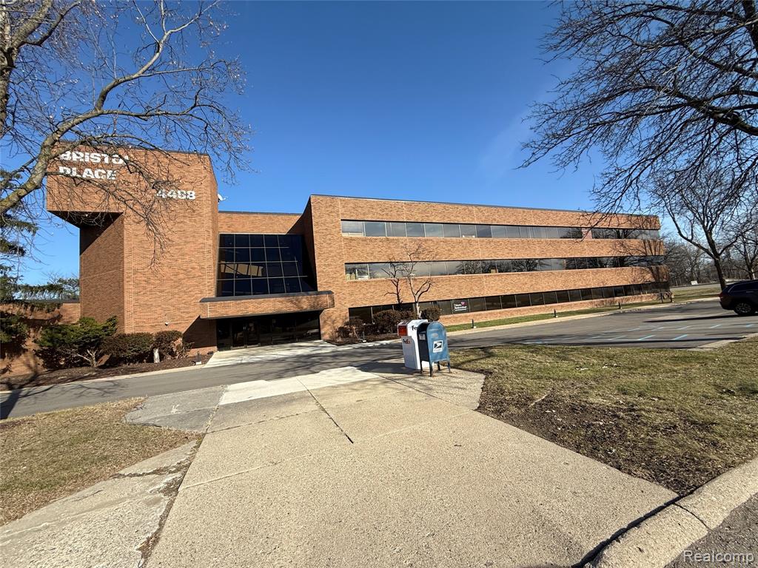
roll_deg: +5.4
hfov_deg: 102.1
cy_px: 284
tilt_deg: +6.6
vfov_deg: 85.7
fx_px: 307
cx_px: 379
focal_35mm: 14
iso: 50
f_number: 2.2
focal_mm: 2.22
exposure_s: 1/1698
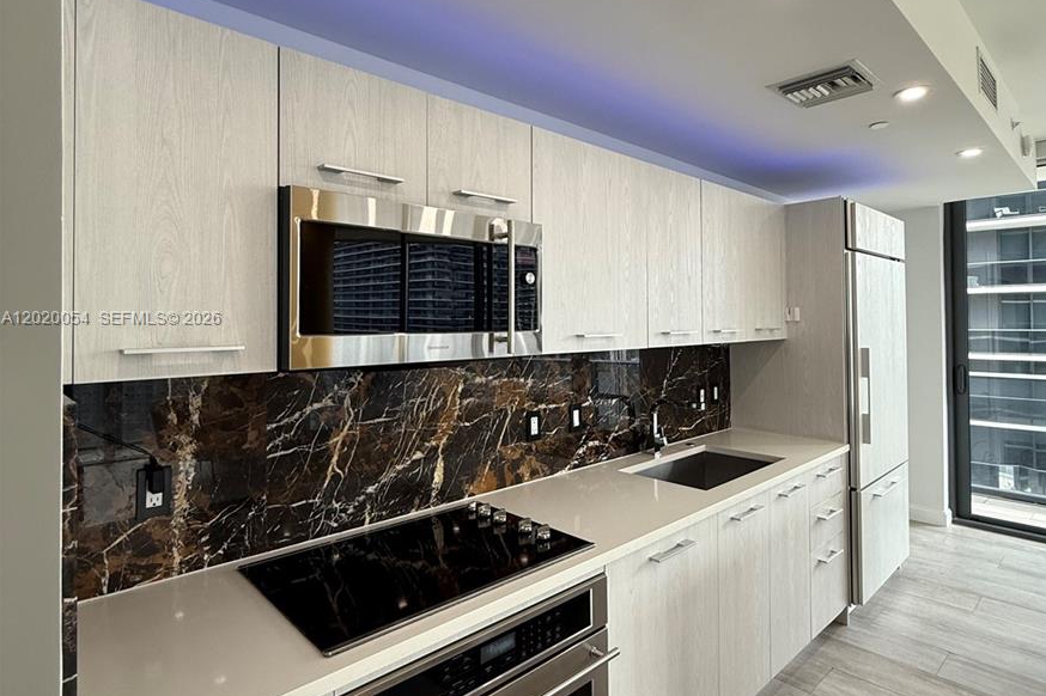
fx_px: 581
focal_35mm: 20
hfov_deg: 84.0
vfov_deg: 61.8
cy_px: 319
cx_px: 537
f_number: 2.2
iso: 100
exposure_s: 1/120
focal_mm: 2.22
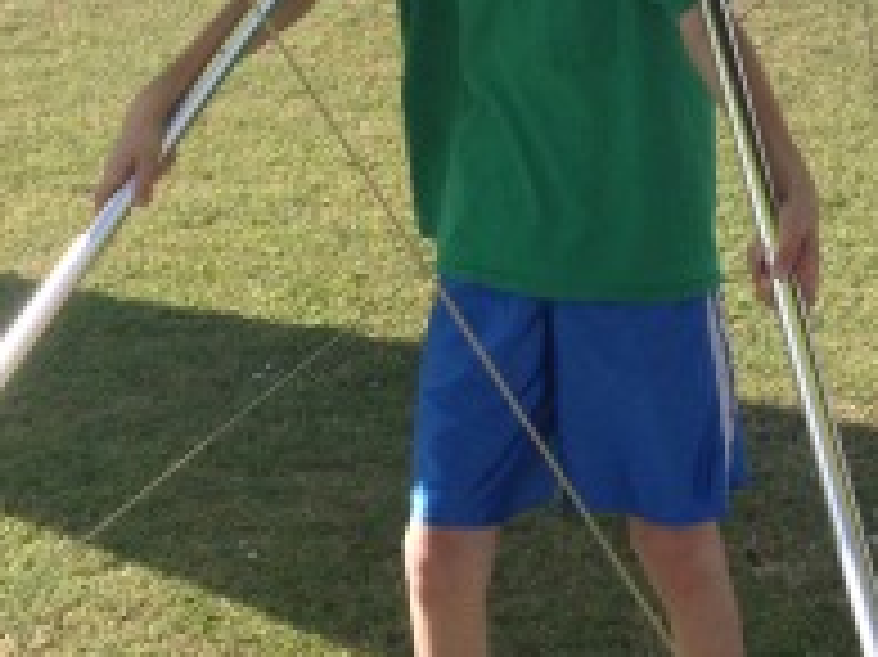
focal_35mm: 115
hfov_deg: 17.1
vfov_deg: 12.7
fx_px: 2915
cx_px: 500
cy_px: 45
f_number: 2.4
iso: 50
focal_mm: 4.28
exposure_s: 1/968
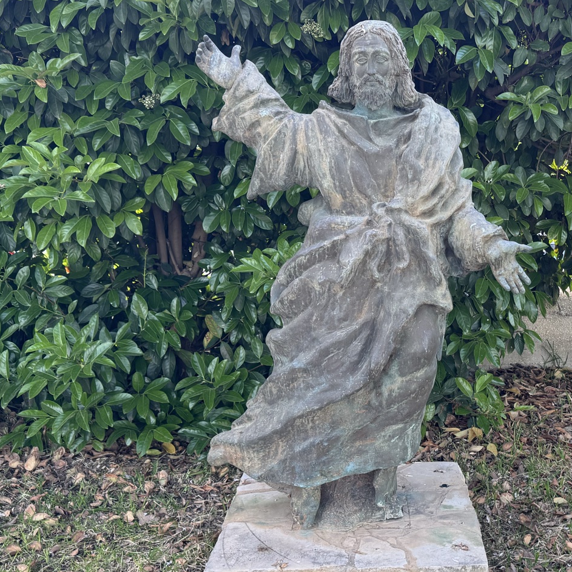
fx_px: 841
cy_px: 257
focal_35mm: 45
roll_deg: +0.5
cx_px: 441
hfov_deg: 36.5
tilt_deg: -7.8
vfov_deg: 37.5
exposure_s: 1/121
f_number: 1.78
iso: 80
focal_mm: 6.76
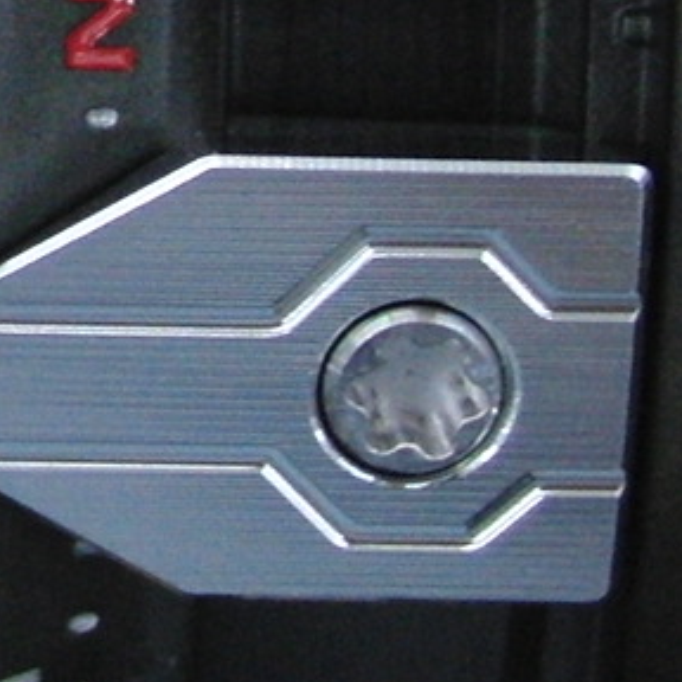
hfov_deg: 9.3
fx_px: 4057
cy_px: -116
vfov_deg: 9.5
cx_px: -348
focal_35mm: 182
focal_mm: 6.42
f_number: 3.6
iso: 400
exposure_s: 1/60
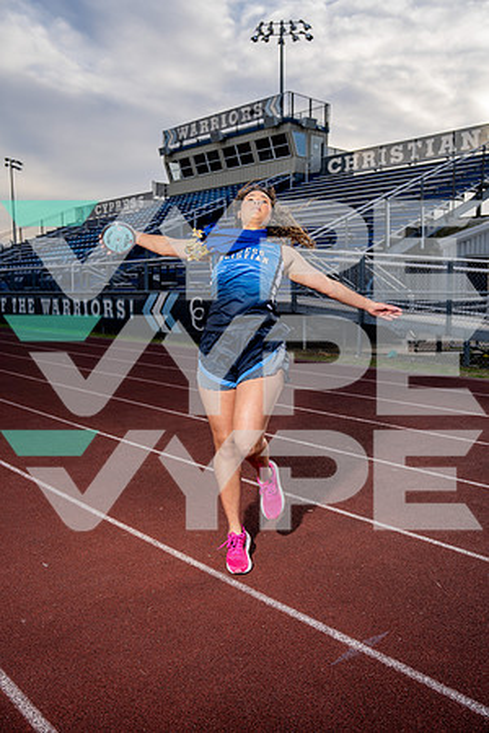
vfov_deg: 58.7
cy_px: 366
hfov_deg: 41.1
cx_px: 244
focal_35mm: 32
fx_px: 652
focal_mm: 32
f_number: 4
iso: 100
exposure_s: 1/250
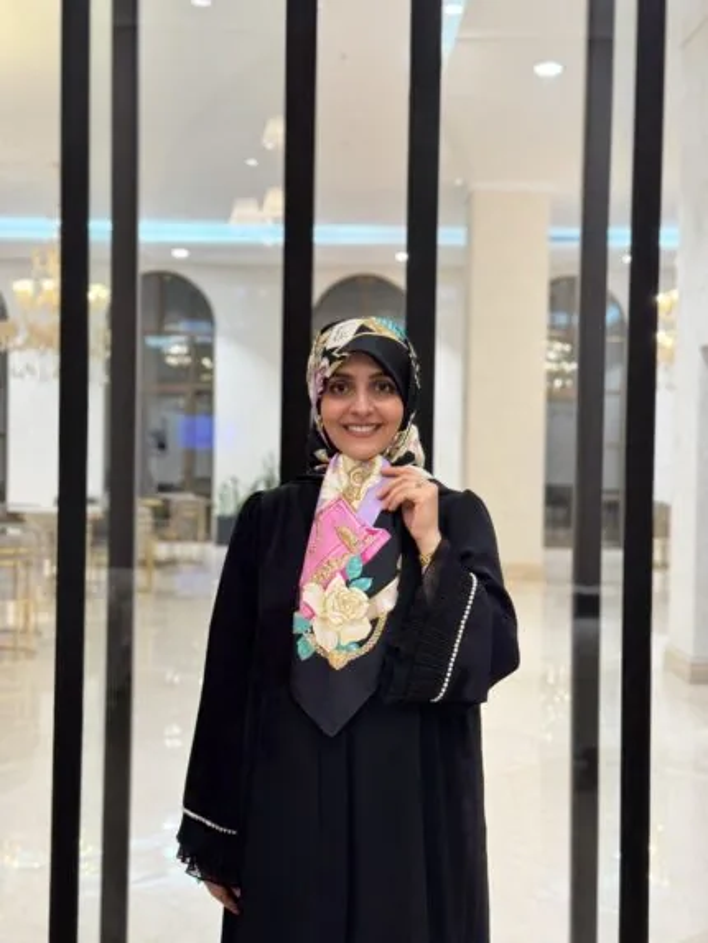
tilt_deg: -1.5
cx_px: 354
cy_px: 472
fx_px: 1309
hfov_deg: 30.3
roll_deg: -0.9
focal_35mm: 48
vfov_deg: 39.6
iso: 80
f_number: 1.78
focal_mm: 6.76
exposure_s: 1/50
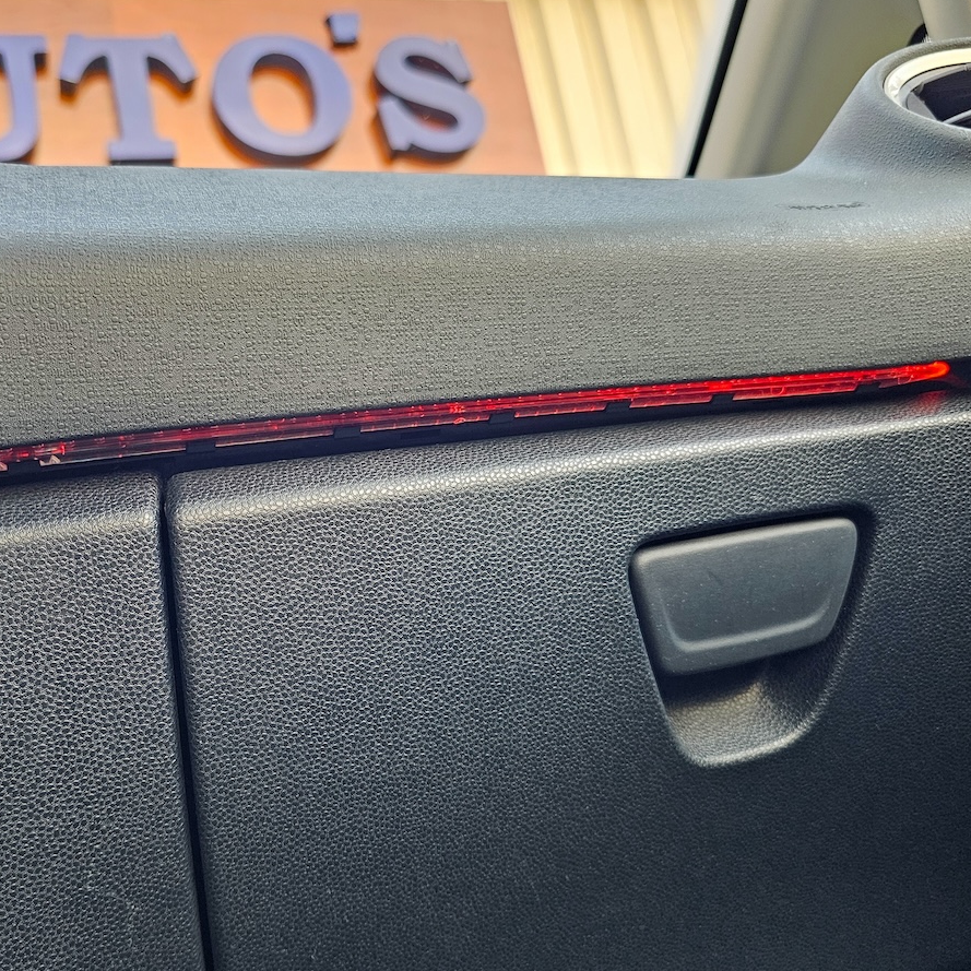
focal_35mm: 32
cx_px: 347
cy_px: 548
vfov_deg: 51.0
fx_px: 1016
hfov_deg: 50.4
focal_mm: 6.3
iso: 640
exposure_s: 1/33.3
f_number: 1.7
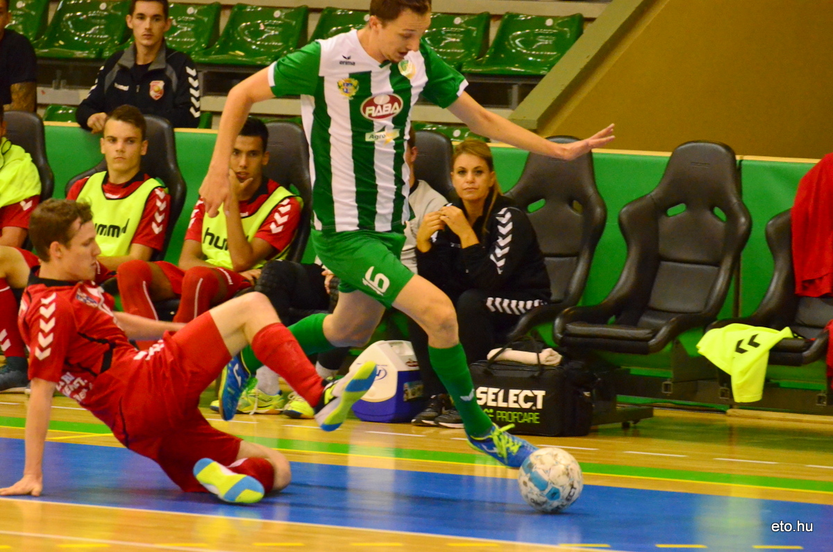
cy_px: 276
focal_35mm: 270
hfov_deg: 7.6
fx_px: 6235
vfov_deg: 5.1
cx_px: 416
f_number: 5
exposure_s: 1/640
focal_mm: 180
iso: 6400
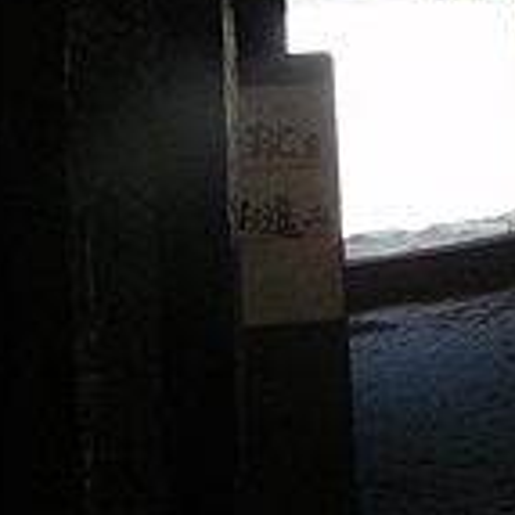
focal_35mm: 119
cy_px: -16
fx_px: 2003
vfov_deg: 14.4
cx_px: 965
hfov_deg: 13.1
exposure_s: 1/212
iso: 400
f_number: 5.6
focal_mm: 5.9
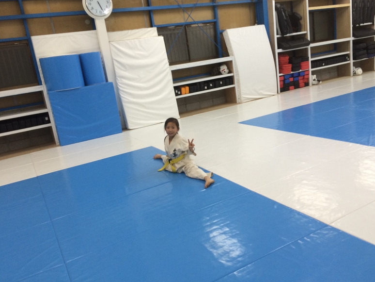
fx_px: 336
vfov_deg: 45.5
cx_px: 190
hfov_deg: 58.3
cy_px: 139
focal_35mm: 31
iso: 50
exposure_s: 1/40
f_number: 2.2
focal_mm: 4.12
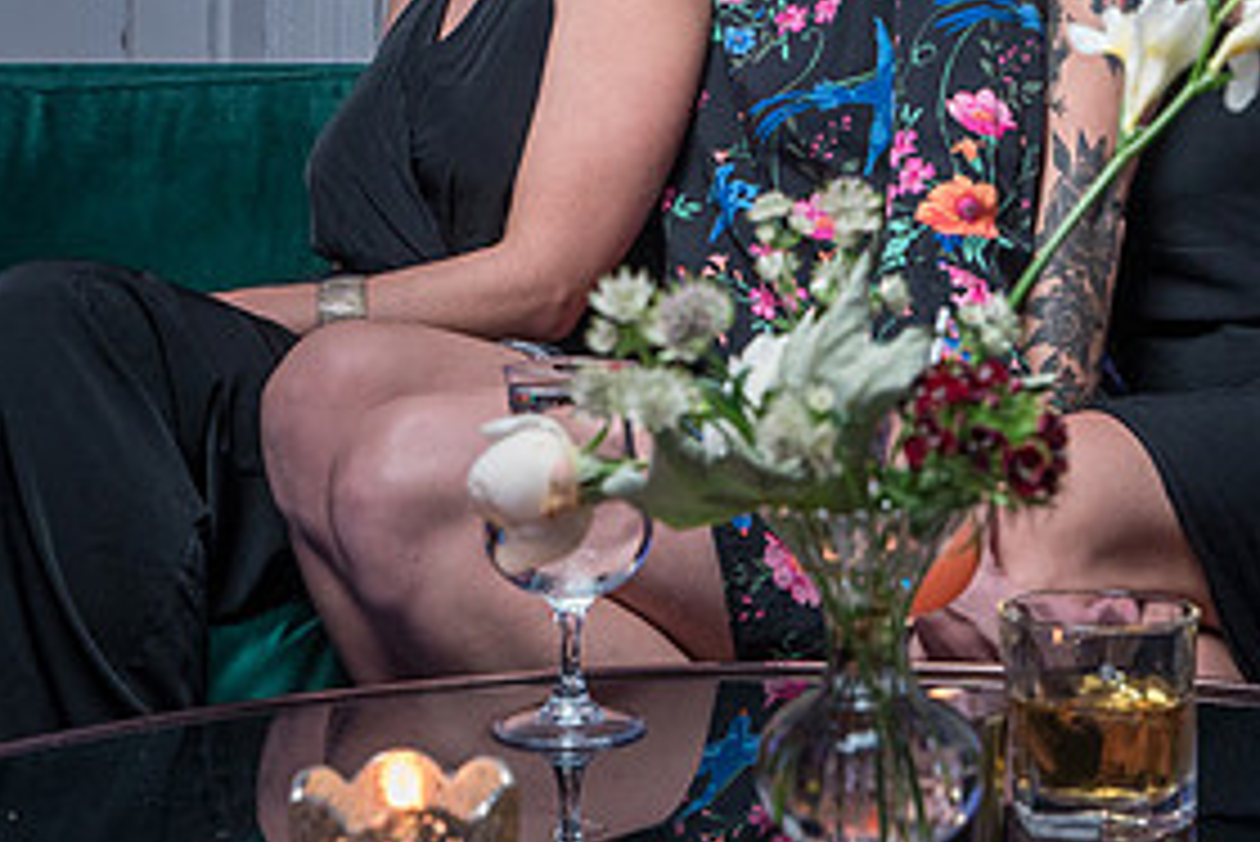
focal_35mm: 66
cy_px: 92
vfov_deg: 20.2
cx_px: 837
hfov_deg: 30.3
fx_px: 2311
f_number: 5.6
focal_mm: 31
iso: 2000
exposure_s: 1/200
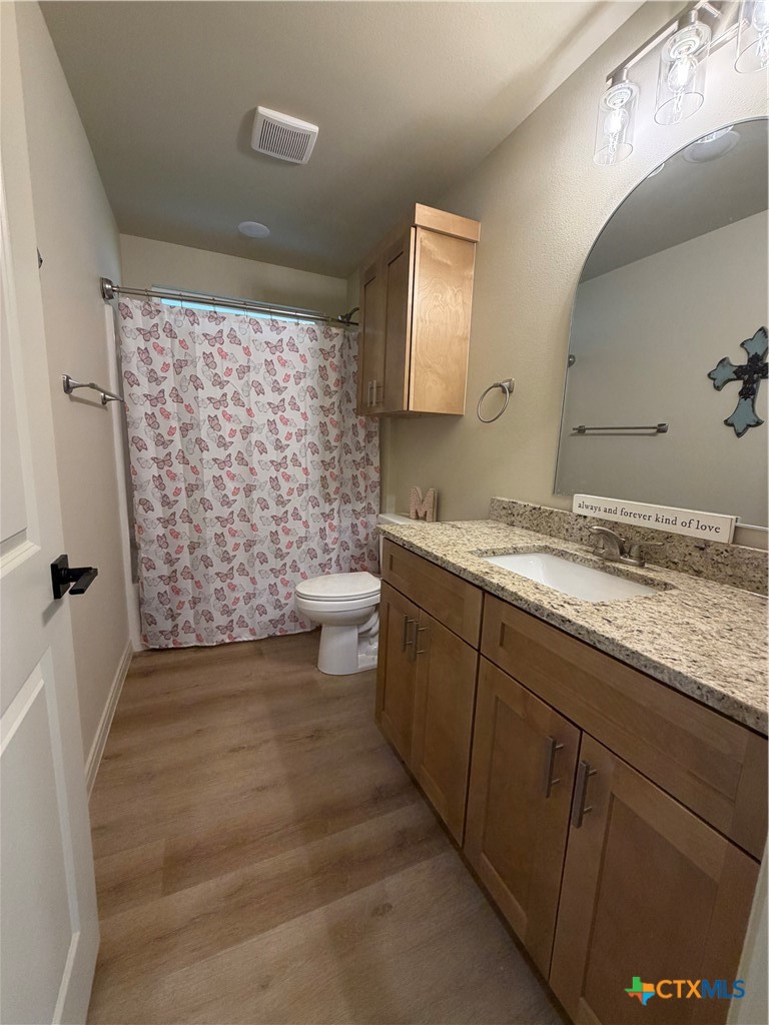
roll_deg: -1.9
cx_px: 384
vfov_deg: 102.1
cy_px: 512
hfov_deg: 85.7
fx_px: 415
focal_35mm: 14
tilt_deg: -9.3
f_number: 2.2
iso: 200
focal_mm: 2.22
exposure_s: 1/60
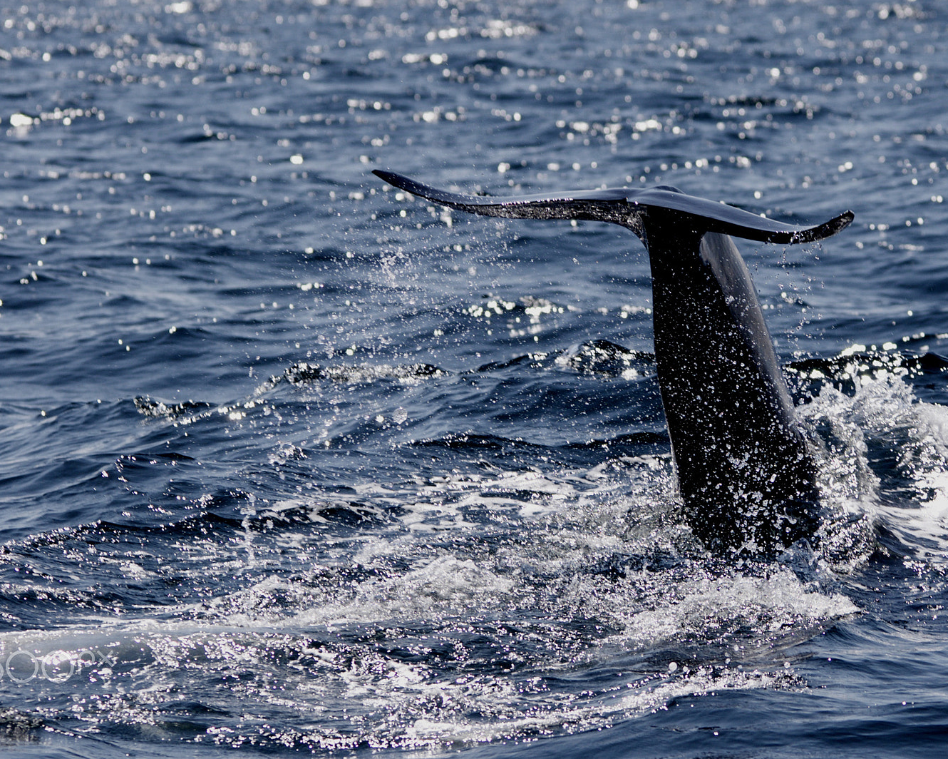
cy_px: 380
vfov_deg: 5.4
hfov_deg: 6.7
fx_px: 8080
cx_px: 507
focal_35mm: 288
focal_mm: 170
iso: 200
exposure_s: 1/800
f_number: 7.1
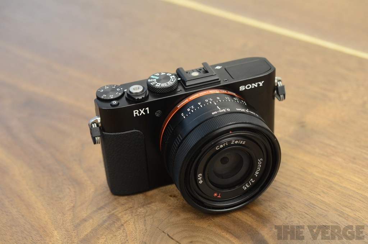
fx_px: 612
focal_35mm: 60
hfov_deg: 33.5
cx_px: 184
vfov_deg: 22.5
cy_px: 122
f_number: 4.5
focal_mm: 40
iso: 1250
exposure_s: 1/50
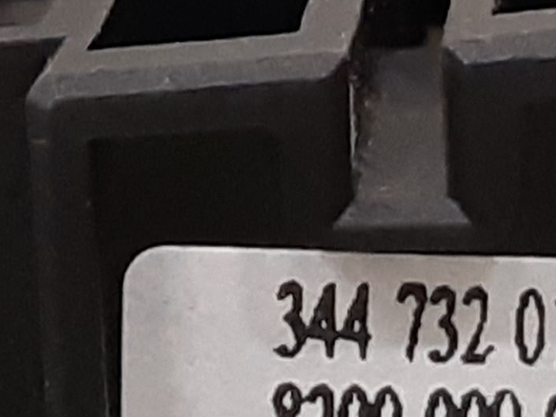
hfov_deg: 25.4
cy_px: 403
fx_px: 1220
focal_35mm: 76
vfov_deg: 18.9
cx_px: 410
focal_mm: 3.93
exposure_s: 1/50
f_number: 1.7
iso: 200
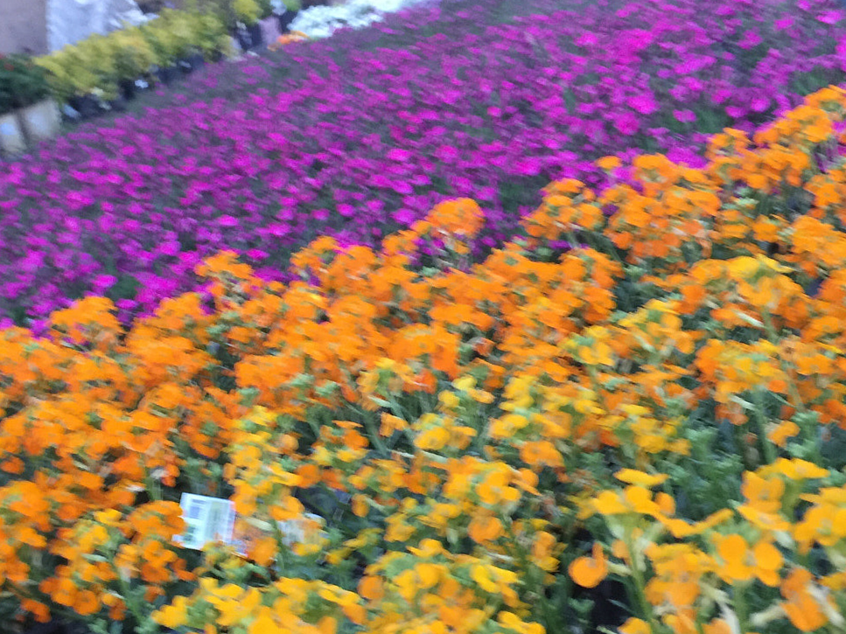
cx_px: 381
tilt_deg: -18.5
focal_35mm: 48
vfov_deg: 30.1
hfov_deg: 39.6
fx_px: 1173
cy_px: 394
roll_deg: +17.0
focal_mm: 4.15
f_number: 2.2
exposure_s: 1/15
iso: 100
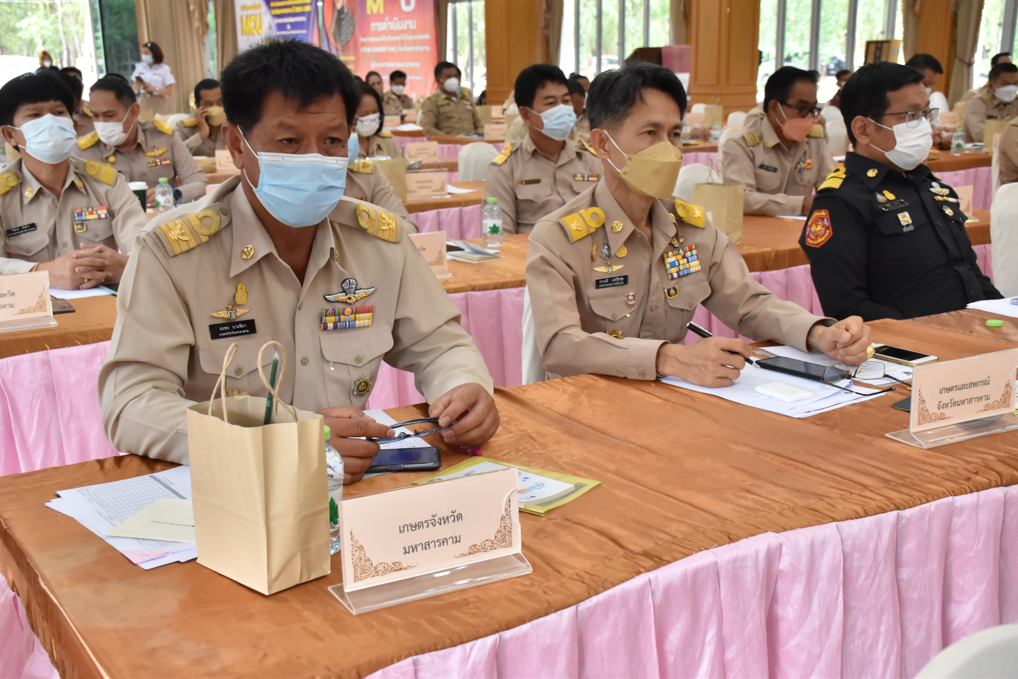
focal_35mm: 40
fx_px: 1145
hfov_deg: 47.9
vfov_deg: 33.0
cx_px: 509
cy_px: 340
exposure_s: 1/160
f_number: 6.3
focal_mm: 27
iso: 1600
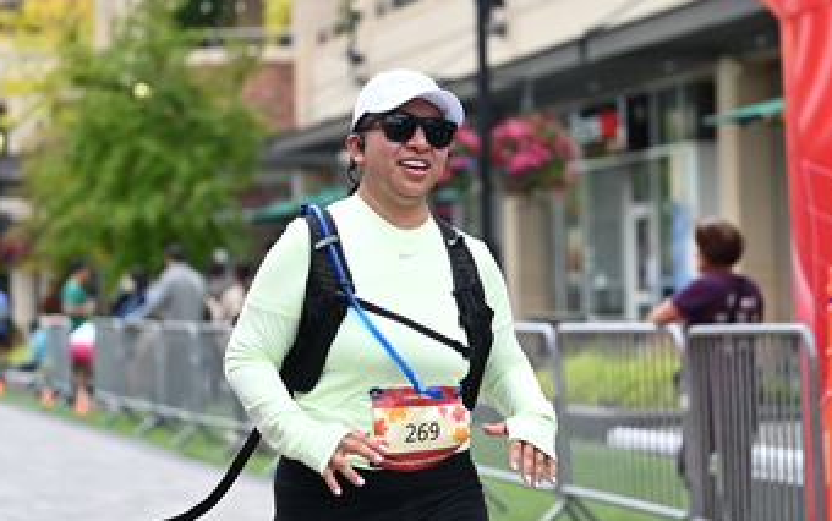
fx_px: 2768
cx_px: 417
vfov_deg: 10.8
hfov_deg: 17.1
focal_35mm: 122
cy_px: 223
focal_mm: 74
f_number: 2.8
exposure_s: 1/2500
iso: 640
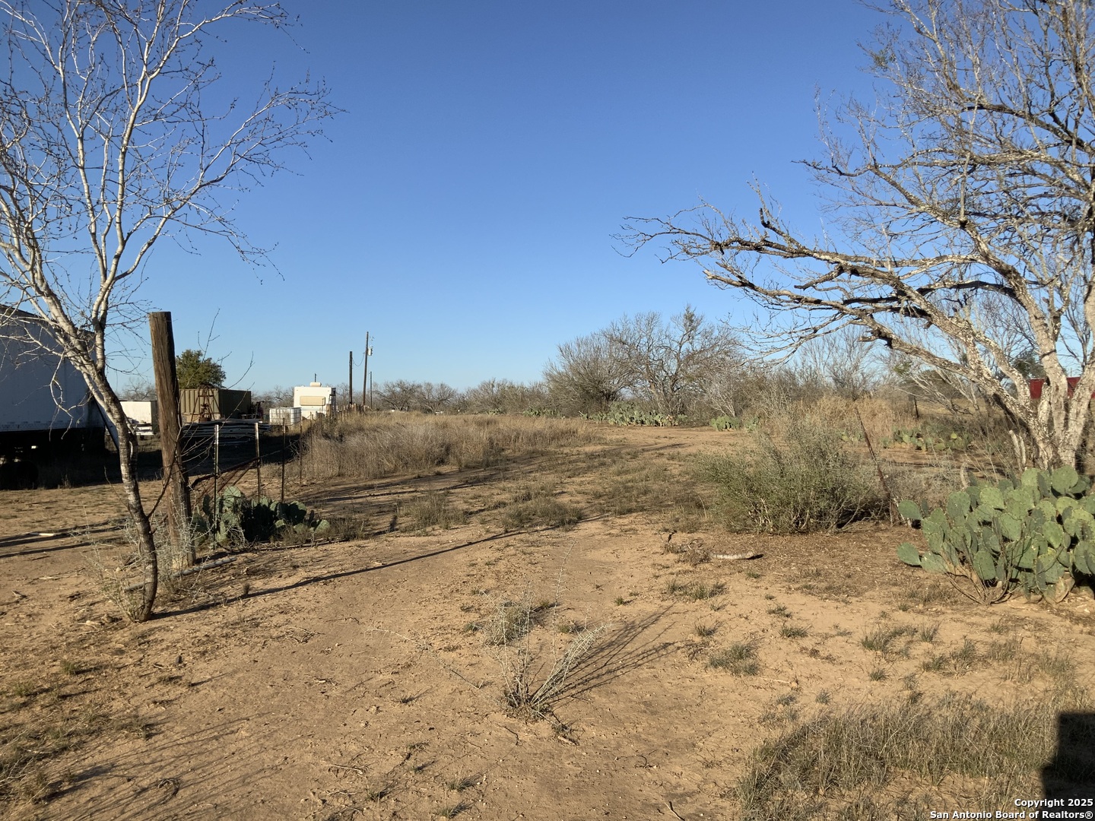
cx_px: 548
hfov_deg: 61.7
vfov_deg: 48.2
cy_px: 410
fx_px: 917
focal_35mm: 29
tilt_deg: +0.7
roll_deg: +0.9
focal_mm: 3
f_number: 1.8
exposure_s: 1/2058
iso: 16
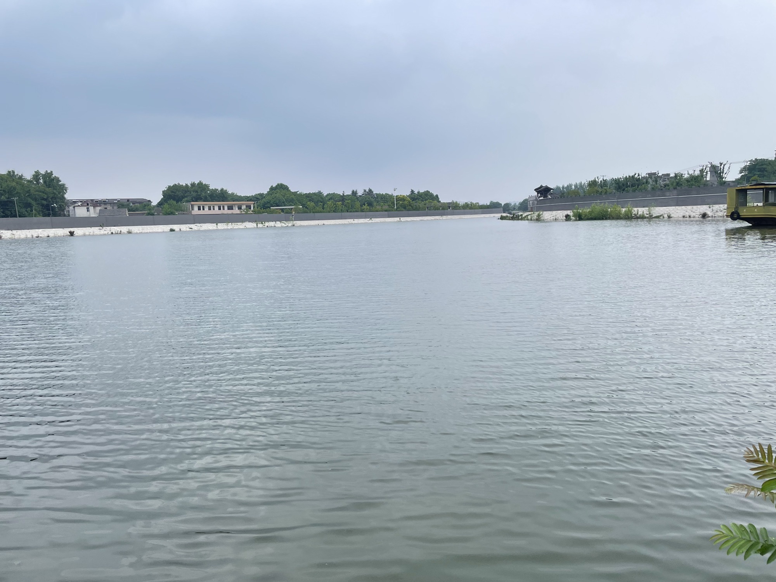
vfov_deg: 53.1
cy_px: 291
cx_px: 388
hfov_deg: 67.3
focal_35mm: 26
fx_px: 583
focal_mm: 4.2
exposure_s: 1/855
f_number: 1.6
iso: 32
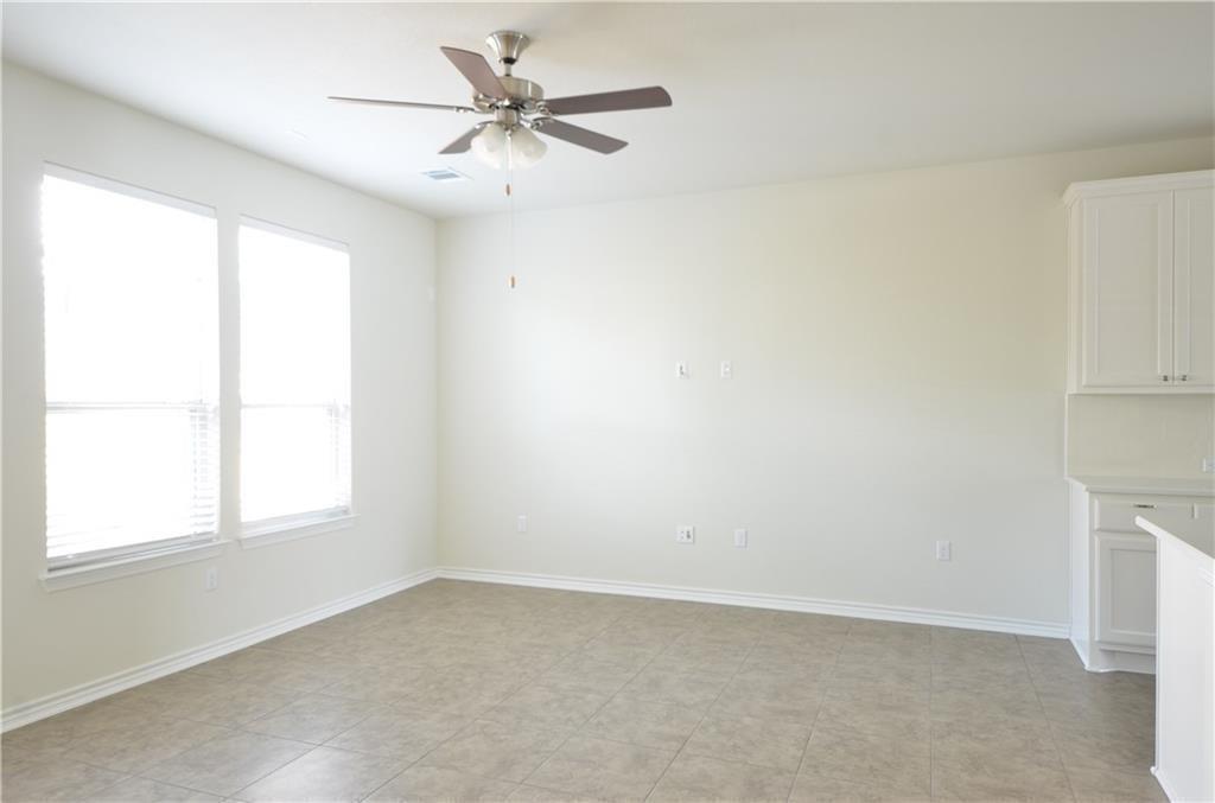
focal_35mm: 24
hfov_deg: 73.9
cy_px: 402
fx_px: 808
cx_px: 608
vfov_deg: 52.9
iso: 100
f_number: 5.6
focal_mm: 16
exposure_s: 1
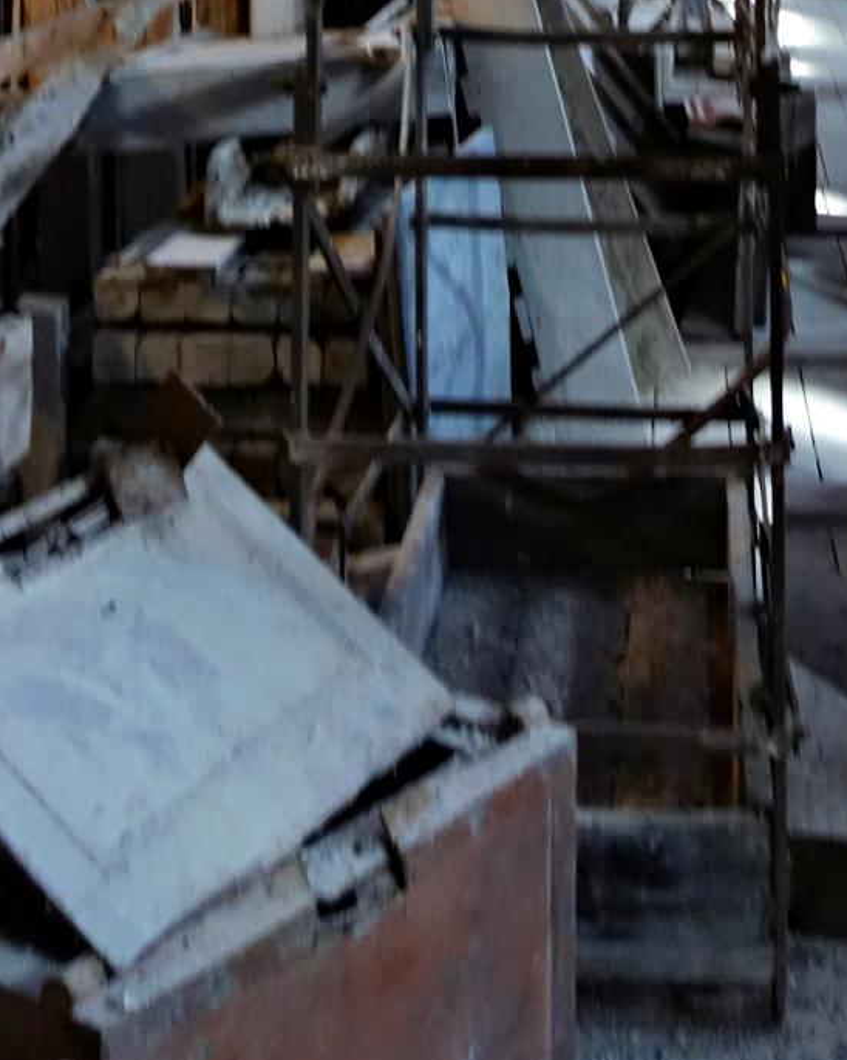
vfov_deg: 24.6
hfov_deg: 22.1
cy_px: -246
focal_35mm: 69
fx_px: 2164
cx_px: 530
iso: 640
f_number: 1.8
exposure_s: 1/30
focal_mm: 10.4
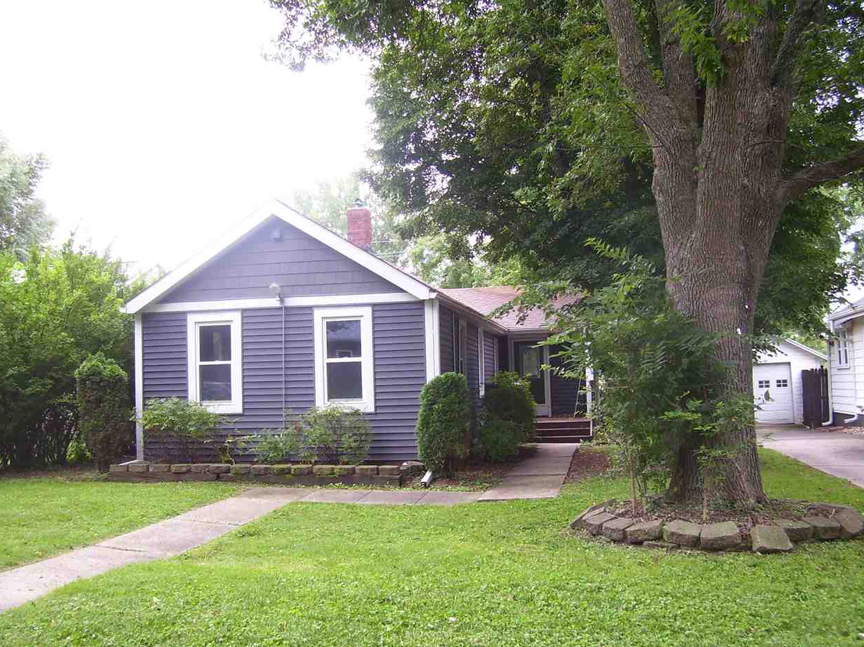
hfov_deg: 52.6
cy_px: 321
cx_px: 425
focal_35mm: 35
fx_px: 874
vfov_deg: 40.7
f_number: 2.7
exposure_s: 1/60
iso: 80
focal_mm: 5.6
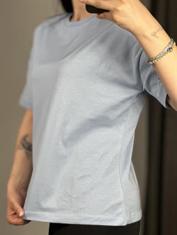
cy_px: 118
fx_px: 525
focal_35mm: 77
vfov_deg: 25.3
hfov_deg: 19.1
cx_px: 88
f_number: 2.8
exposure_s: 1/100
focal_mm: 9
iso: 80
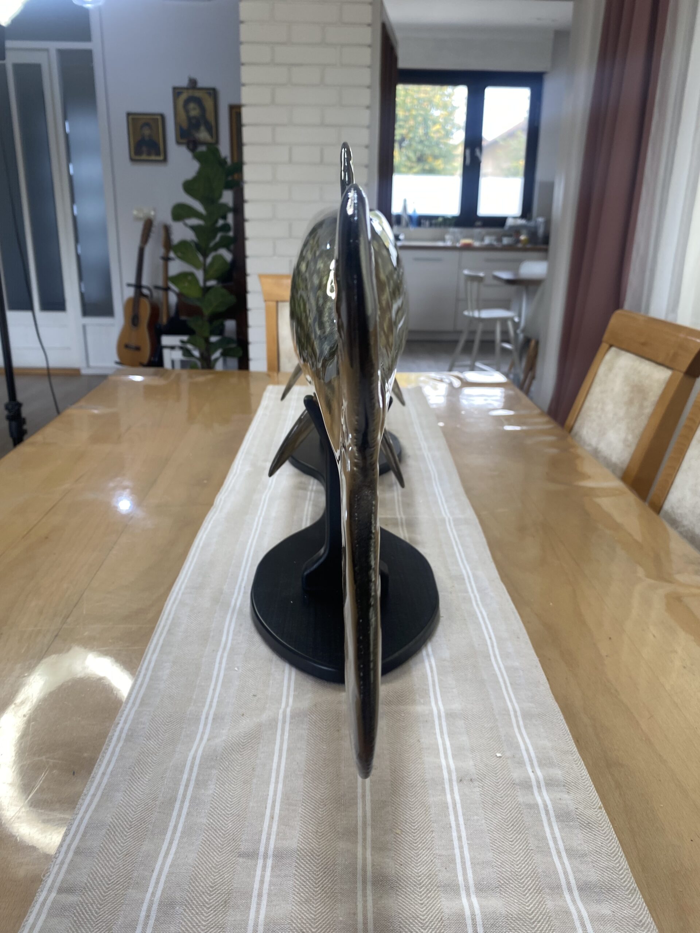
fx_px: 701
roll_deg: -1.2
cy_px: 466
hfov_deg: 53.1
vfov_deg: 67.3
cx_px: 350
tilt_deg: -17.3
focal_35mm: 26
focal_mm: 4.25
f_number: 1.8
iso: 80
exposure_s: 1/100
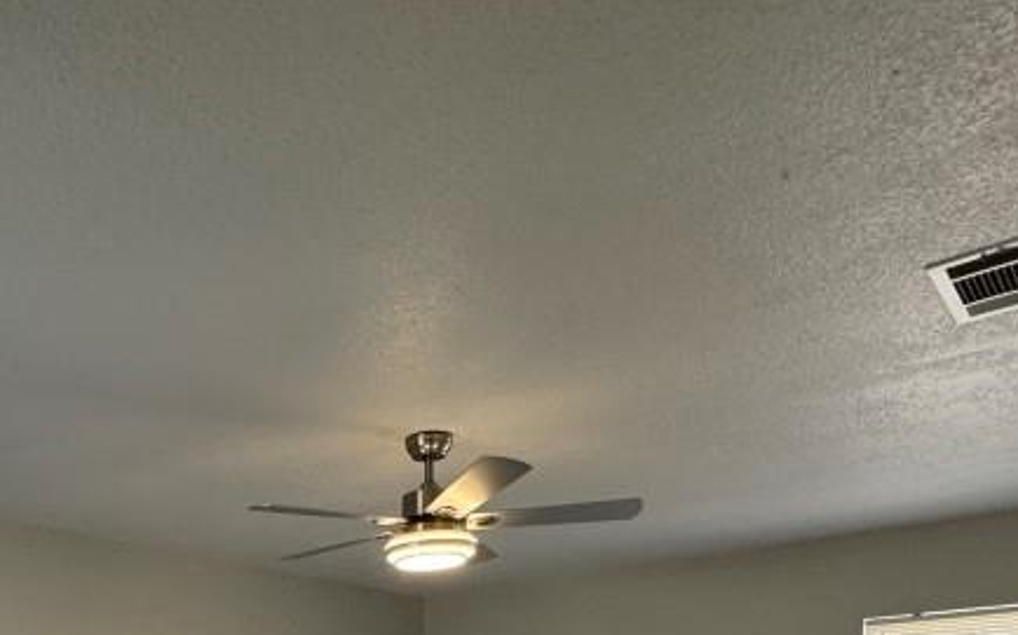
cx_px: 188
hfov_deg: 51.5
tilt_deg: -3.0
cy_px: 801
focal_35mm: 35
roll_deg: +0.7
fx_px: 971
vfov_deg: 29.8
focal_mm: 2.22
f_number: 2.2
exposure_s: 1/60
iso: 200
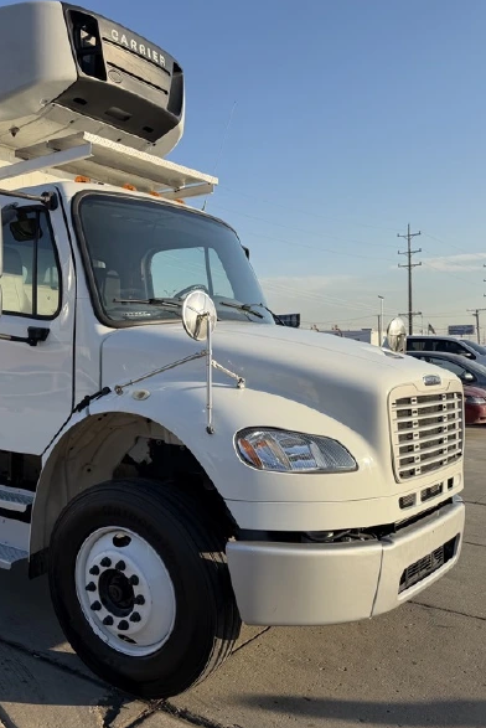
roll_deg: -0.4
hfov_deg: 36.0
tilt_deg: -0.7
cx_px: 30
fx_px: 688
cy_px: 362
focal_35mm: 34
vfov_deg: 55.8
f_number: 1.78
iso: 80
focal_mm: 6.76
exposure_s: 1/2907
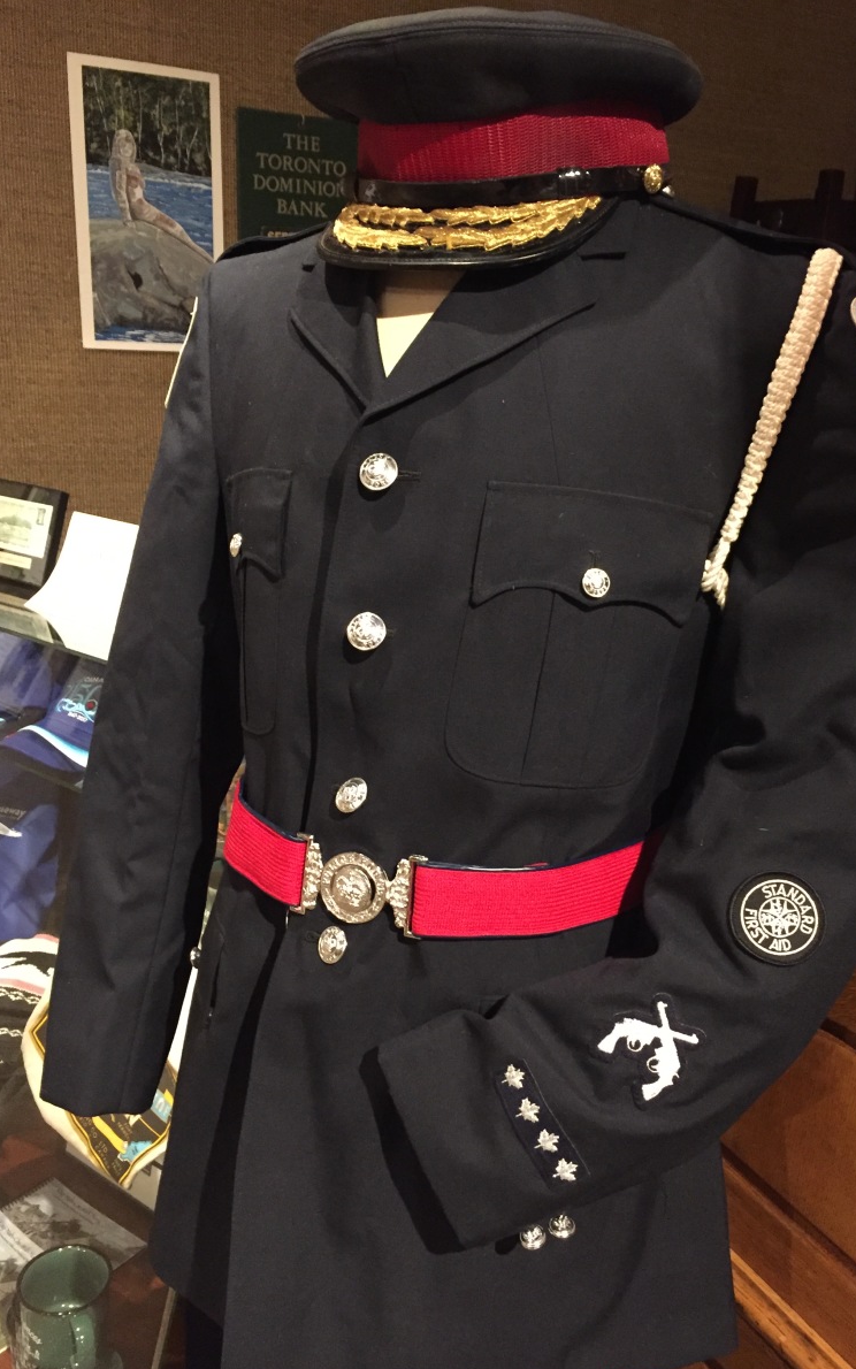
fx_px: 1157
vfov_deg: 61.2
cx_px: 469
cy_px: 689
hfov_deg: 40.6
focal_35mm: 31
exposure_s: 1/15
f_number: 2.2
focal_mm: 4.15
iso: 320
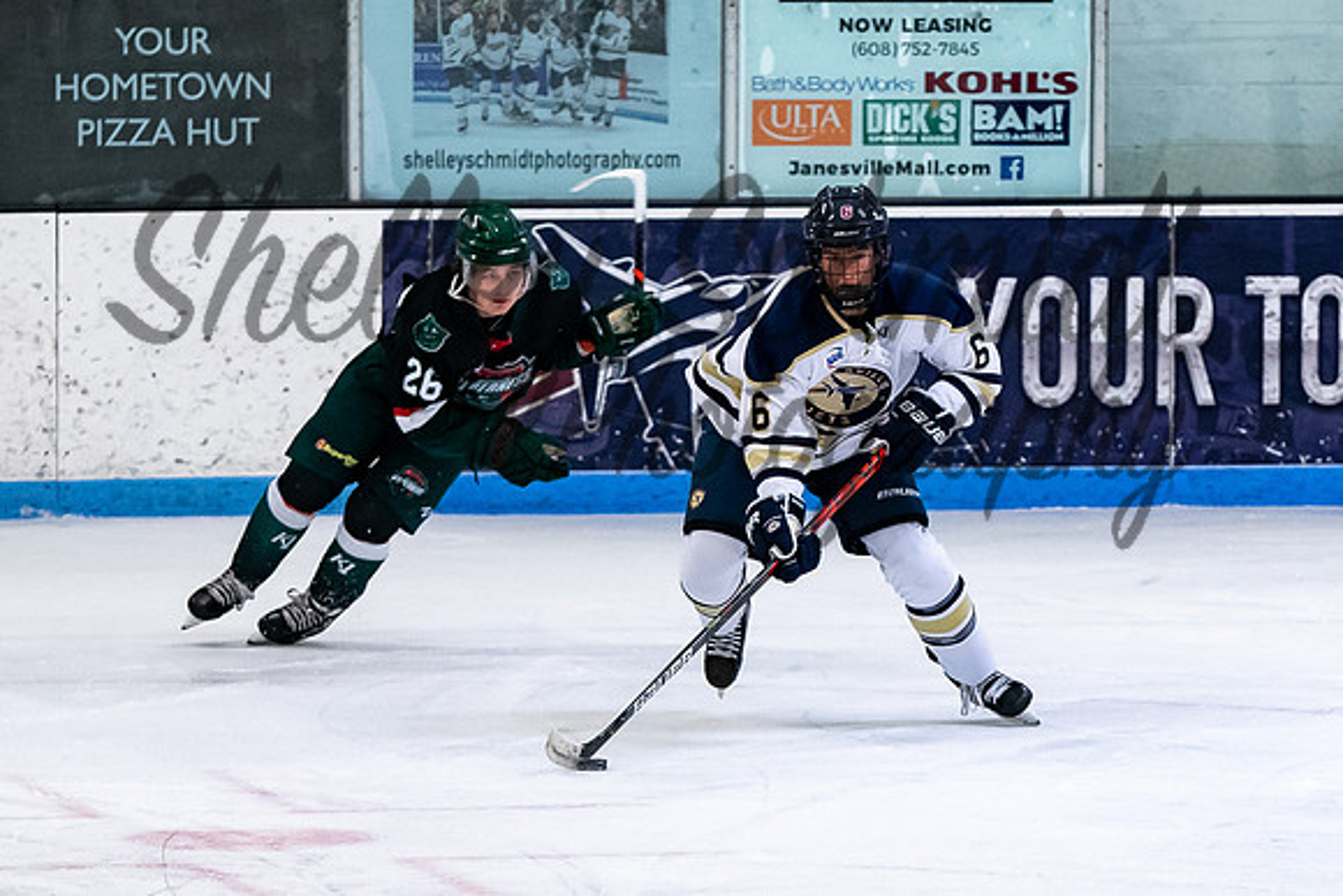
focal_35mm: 359
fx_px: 13380
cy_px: 424
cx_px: 788
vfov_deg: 3.8
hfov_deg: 5.7
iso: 2000
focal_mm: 135
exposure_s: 1/800
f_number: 3.5
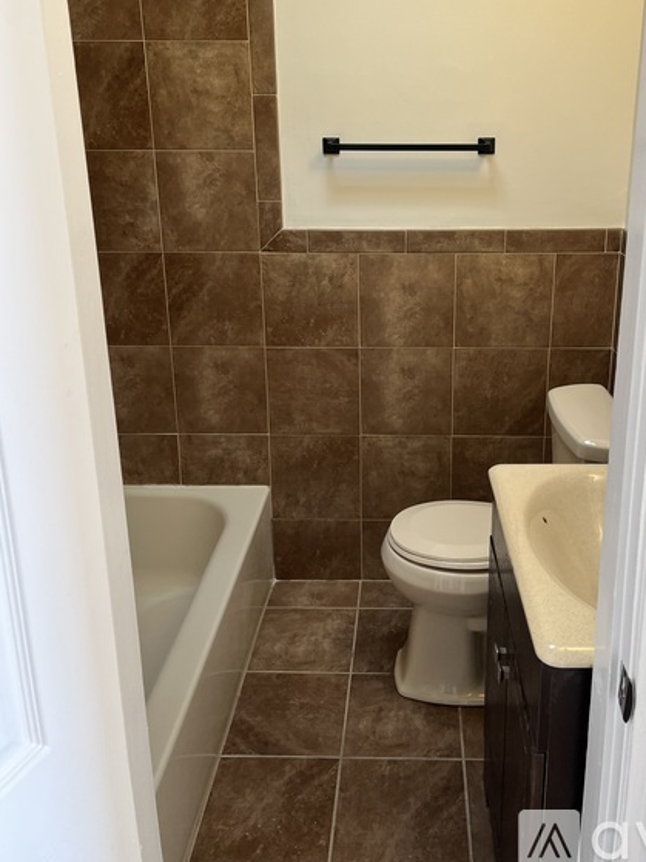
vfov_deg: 58.0
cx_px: 382
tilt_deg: -15.0
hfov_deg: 45.2
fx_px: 772
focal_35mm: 31
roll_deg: +0.2
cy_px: 357
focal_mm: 5.1
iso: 125
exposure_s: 1/120
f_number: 1.6
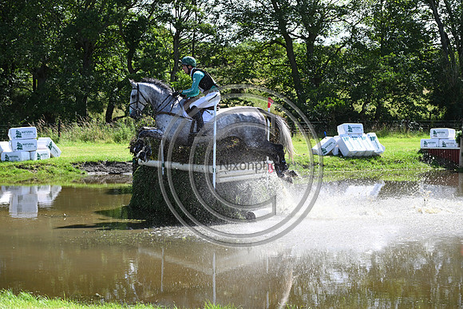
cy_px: 154
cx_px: 232
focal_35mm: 70
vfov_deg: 19.5
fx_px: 900
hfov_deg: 28.8
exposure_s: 1/1250
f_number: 5.6
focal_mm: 70
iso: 560
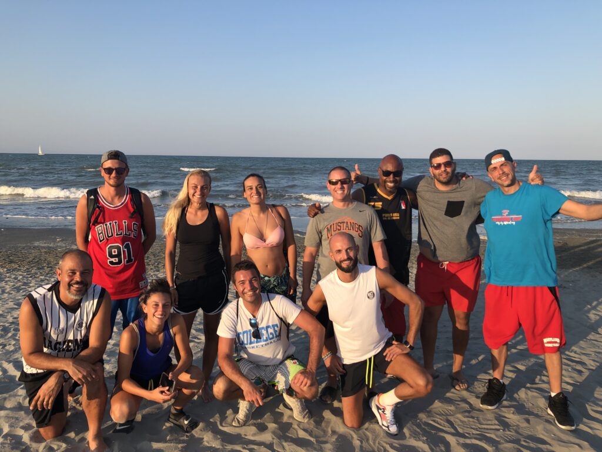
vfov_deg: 49.7
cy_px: 226
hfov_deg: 63.4
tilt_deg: -8.4
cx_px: 301
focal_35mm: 28
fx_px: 487
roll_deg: -1.2
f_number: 1.8
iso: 20
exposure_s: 1/796
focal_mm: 3.99
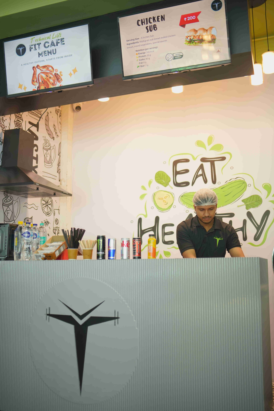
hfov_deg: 37.9
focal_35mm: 35
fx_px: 400
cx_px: 137
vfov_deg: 54.4
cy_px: 206
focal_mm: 35
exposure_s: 1/160
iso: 500
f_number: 1.8
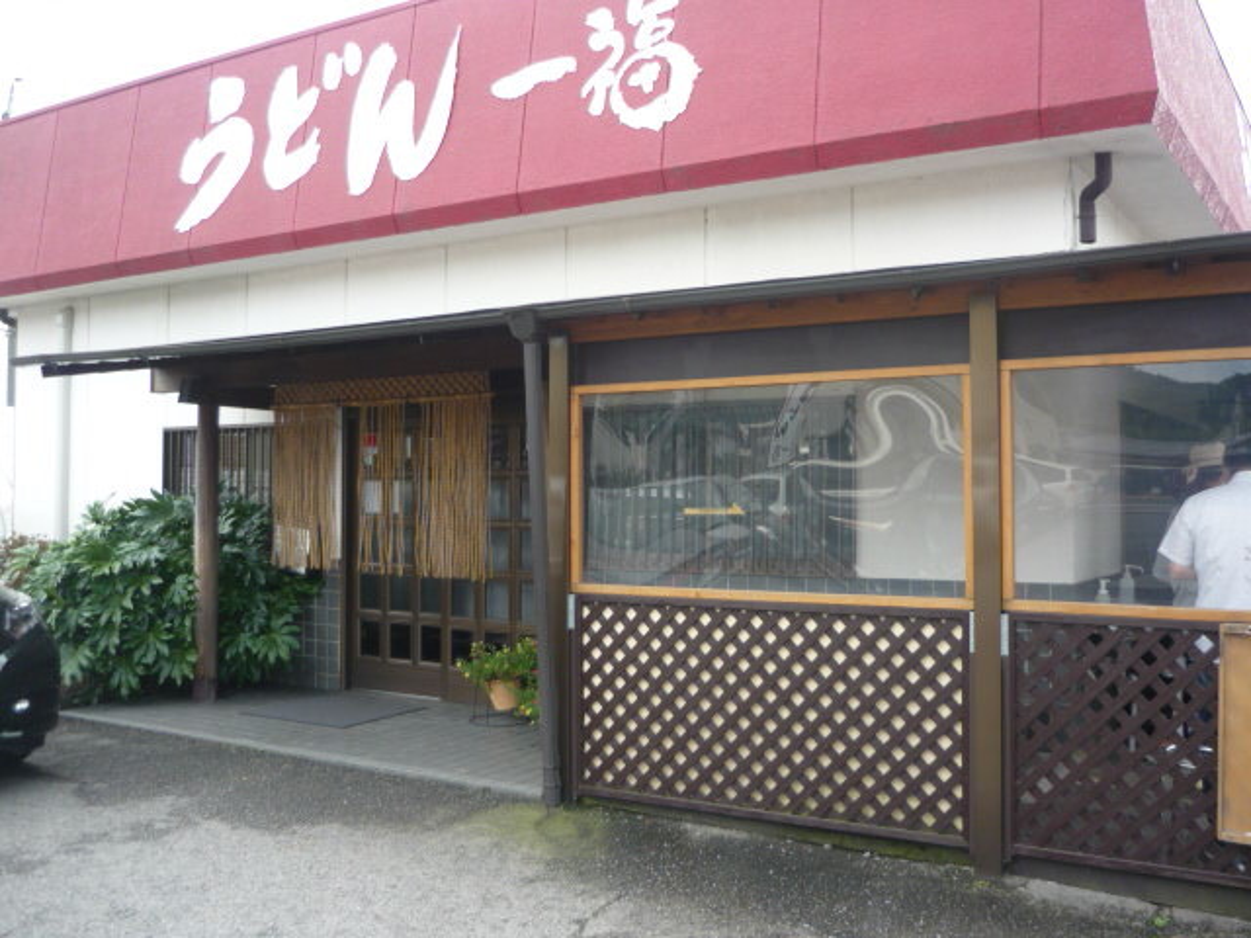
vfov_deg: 42.9
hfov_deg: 55.4
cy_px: 469
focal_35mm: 33
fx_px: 1193
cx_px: 626
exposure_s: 1/320
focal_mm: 5.5
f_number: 2.8
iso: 100
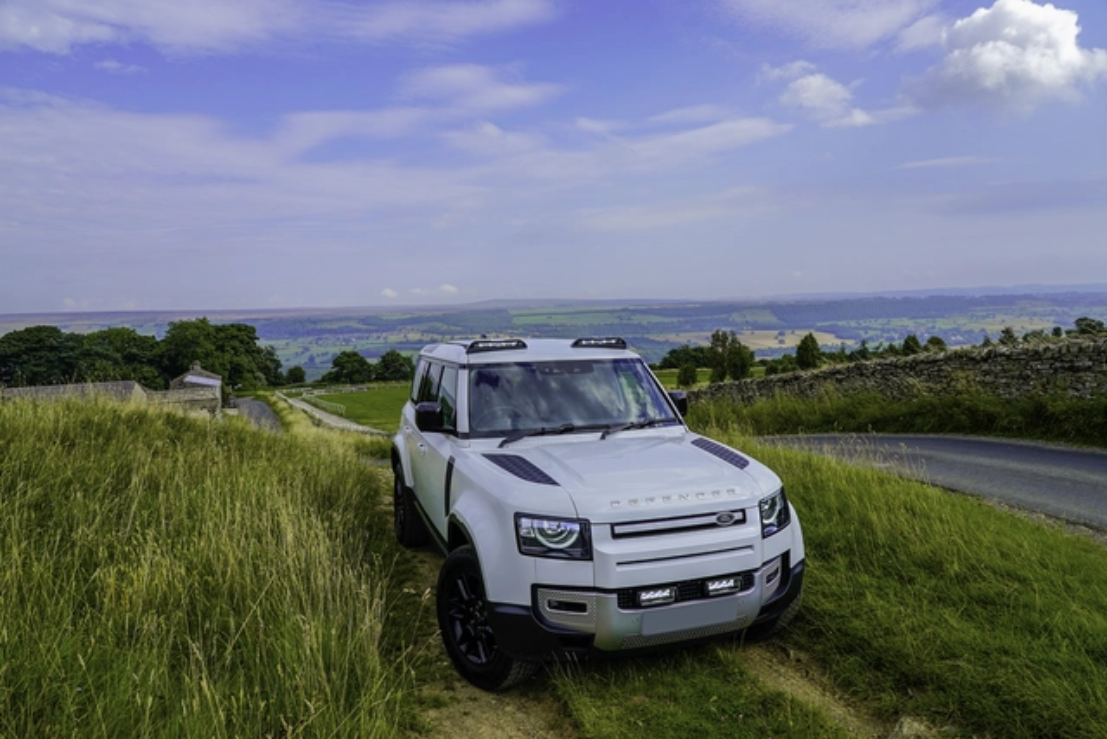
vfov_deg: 53.2
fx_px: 738
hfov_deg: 73.7
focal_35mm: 24
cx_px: 554
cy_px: 370
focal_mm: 24
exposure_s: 1/200
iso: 100
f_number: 10
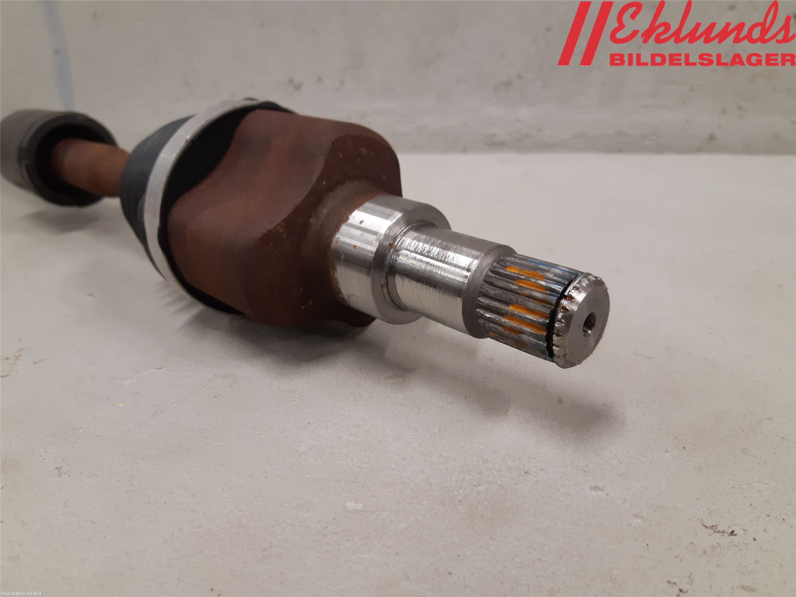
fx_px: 598
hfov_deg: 67.3
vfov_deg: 53.1
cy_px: 298
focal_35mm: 26
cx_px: 398
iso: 125
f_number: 1.7
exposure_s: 1/50
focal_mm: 3.93
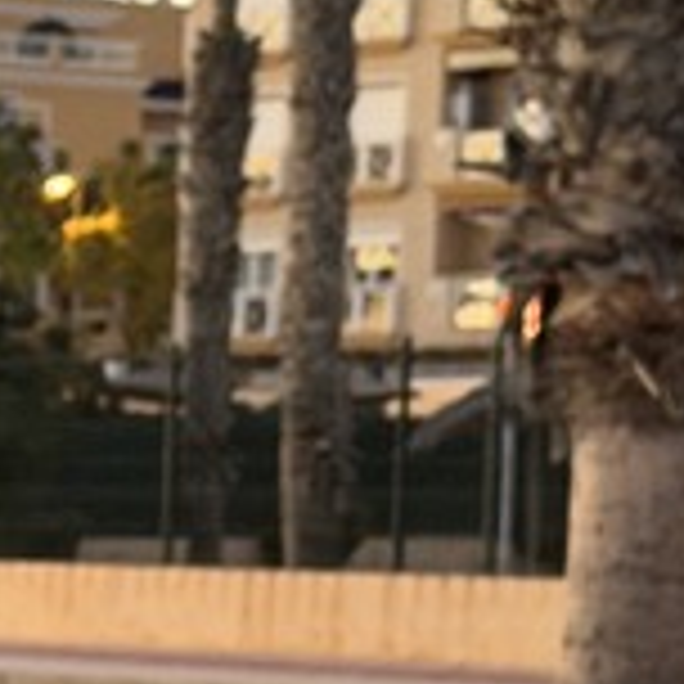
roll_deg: -1.5
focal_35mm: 224
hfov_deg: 7.2
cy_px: 860
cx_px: -1089
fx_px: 5008
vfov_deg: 7.7
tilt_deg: -4.2
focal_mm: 6.76
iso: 320
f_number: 1.78
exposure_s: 1/40
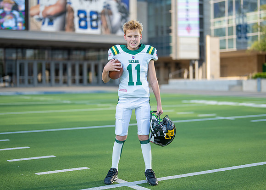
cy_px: 88
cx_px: 139
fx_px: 474
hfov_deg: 31.3
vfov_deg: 22.6
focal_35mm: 63
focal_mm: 50
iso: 100
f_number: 1.2
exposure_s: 1/3200
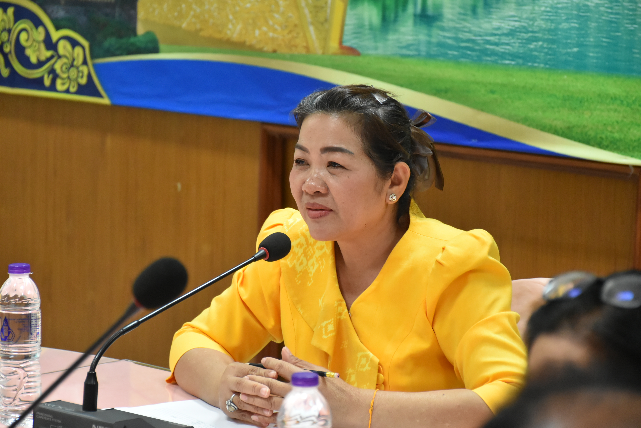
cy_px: 214
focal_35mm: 128
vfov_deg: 10.8
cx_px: 320
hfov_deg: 16.1
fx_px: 2271
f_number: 5.3
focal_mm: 85
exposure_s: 1/100
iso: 3200
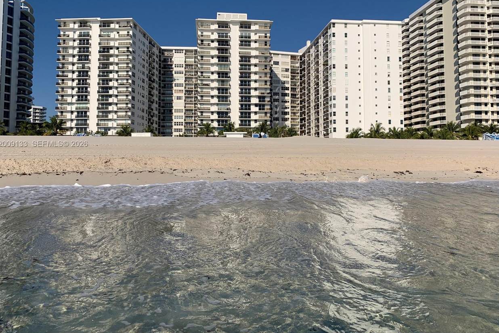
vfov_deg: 46.3
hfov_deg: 65.5
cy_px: 144
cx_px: 245
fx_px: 388
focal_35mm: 28
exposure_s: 1/5405
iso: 25
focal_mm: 4.25
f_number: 1.8
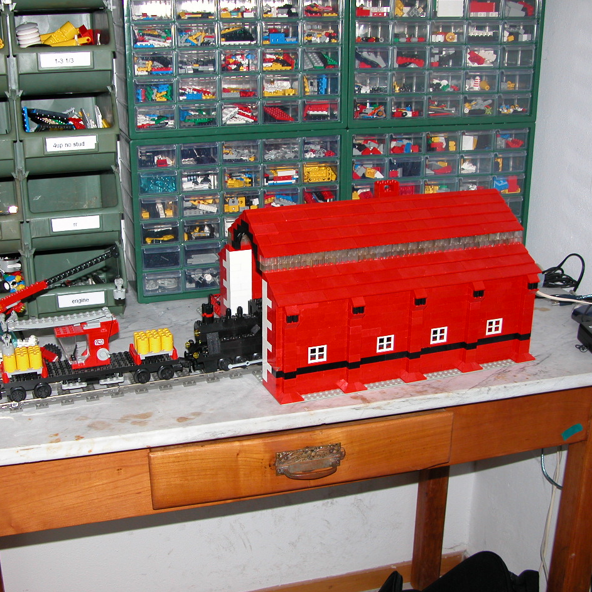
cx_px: 249
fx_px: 813
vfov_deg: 40.0
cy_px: 292
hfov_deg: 39.9
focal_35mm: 42
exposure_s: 1/60
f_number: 2.8
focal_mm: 9.2
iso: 100
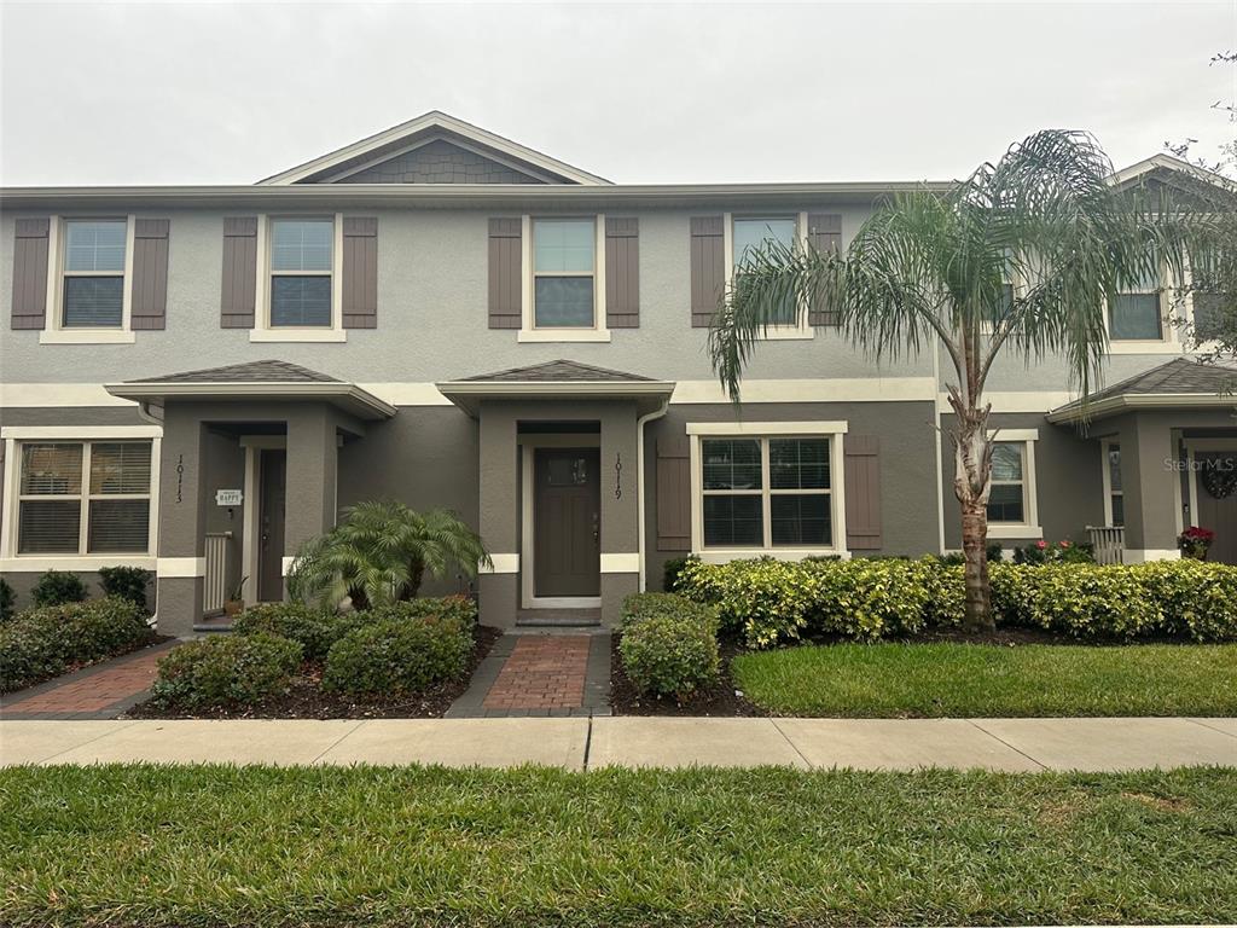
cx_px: 618
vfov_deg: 56.8
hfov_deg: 71.6
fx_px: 858
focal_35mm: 24
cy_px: 464
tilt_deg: +4.4
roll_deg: +0.4
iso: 80
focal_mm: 6.86
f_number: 1.78
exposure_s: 1/448
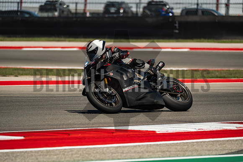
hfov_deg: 5.6
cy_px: 81
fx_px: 2464
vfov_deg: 3.8
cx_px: 122
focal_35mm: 365
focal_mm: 243.3
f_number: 5
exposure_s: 1/1600
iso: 320
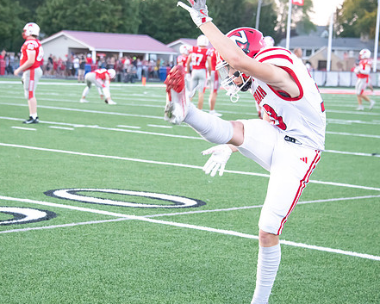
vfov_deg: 12.8
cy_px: 143
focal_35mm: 121
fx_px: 1361
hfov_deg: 15.9
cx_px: 168
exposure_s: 1/500
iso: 4000
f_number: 5.6
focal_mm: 98
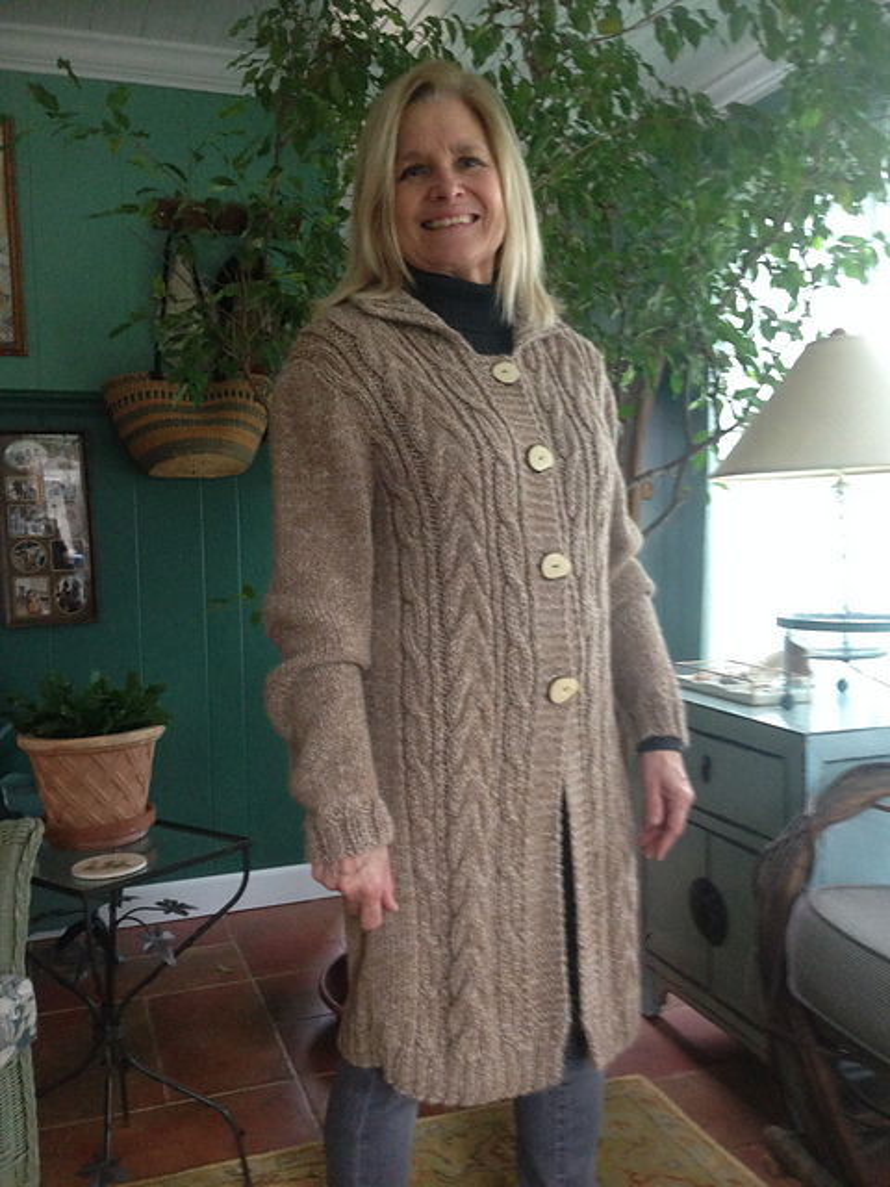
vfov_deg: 55.4
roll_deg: -0.2
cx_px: 445
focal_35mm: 33
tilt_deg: -2.7
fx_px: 1131
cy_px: 594
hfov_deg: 42.9
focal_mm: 4.12
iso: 320
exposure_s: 1/20
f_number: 2.4
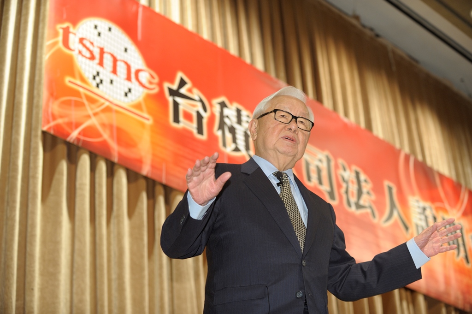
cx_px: 236
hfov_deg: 28.9
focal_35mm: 70
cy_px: 157
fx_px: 917
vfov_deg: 19.4
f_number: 3.5
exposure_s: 1/125
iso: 1000
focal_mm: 70
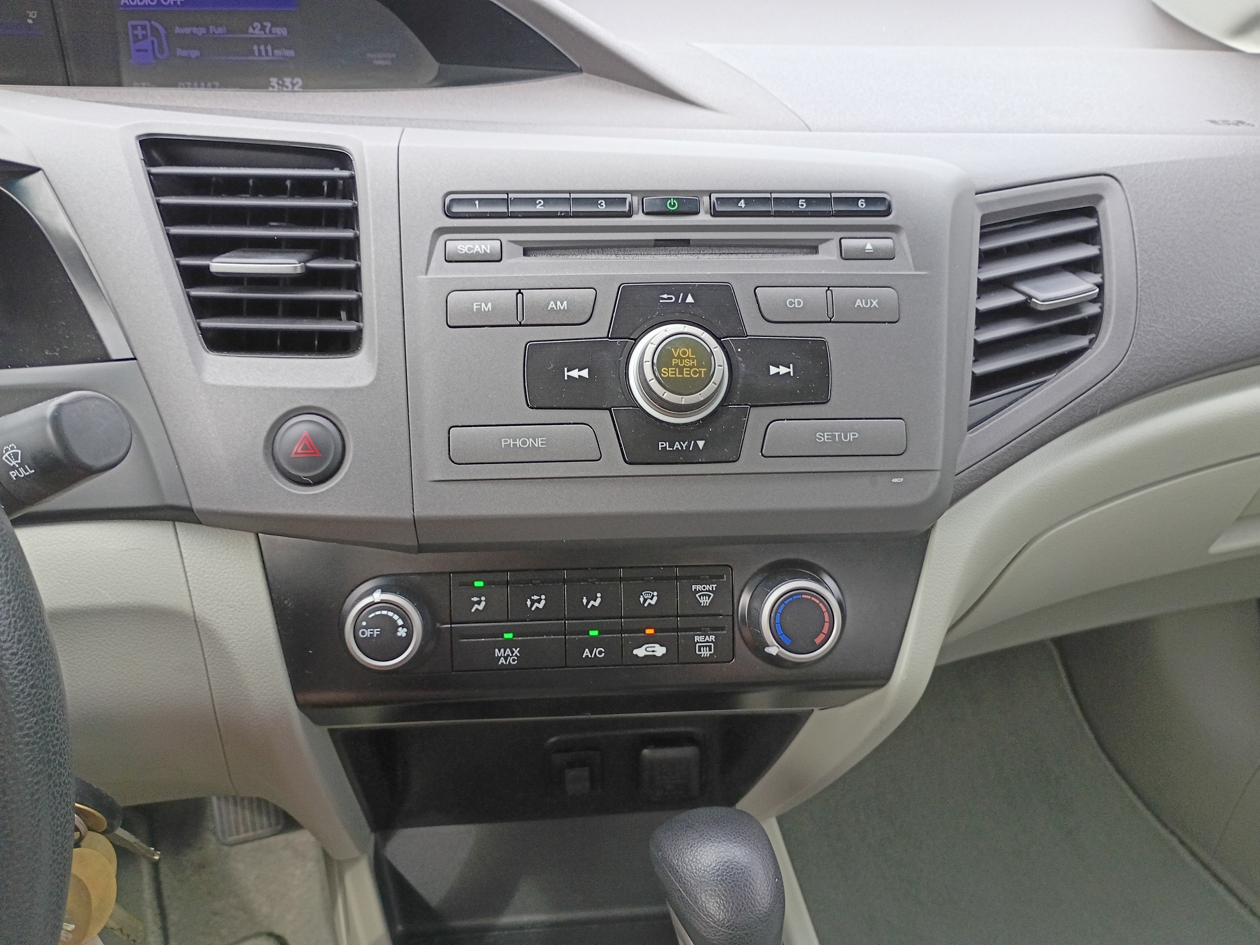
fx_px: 1056
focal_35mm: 29
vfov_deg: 48.2
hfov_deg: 61.7
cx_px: 630
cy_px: 472
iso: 172
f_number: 1.8
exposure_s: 1/120
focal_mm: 4.27
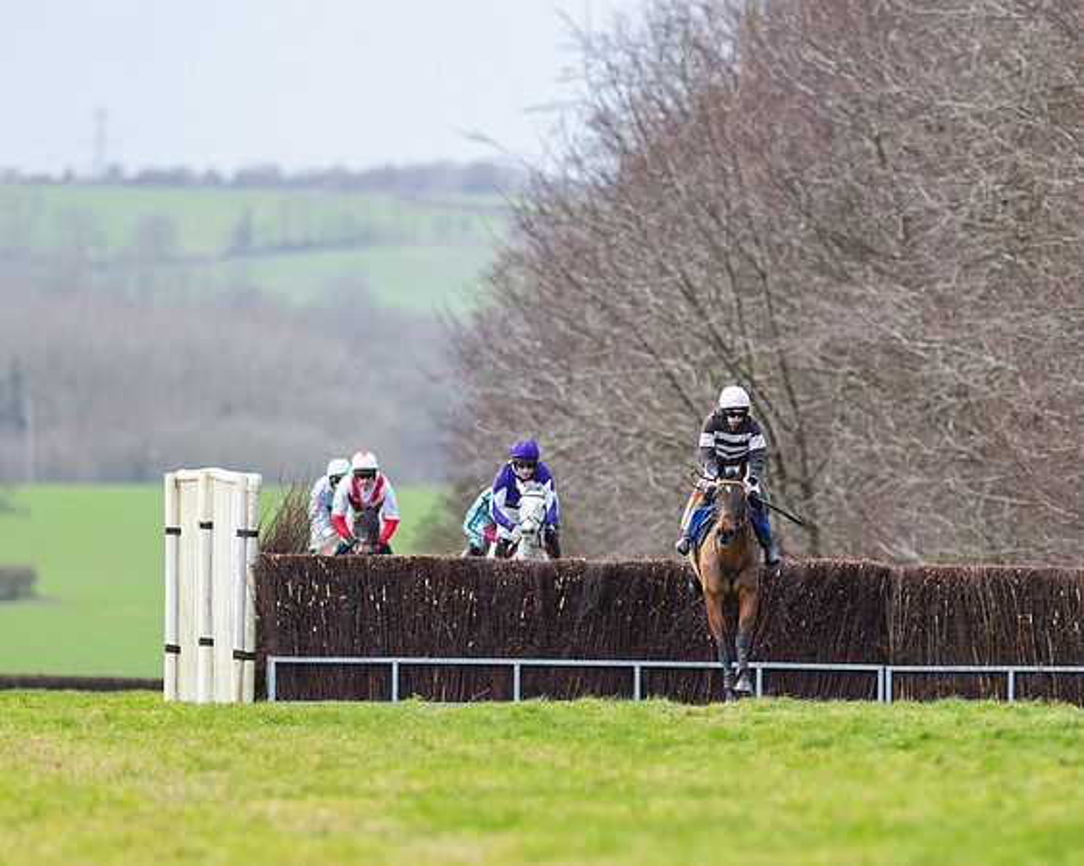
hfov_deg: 3.1
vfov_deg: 2.5
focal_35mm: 626
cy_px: 523
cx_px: 721
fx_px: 20081
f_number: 4
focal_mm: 300
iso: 1000
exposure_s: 1/1250
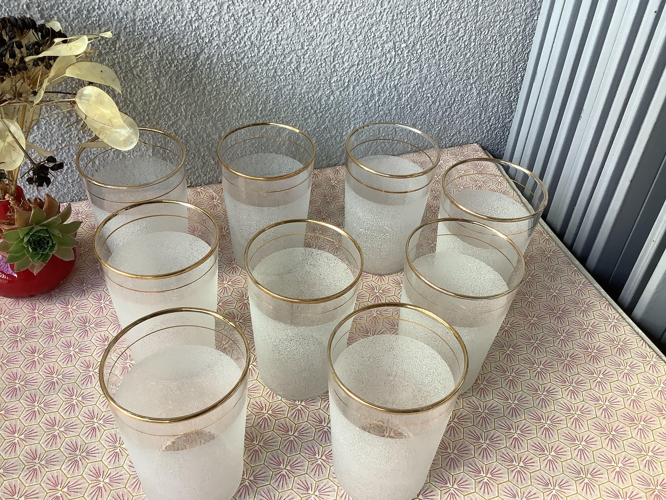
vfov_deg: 45.4
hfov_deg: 58.4
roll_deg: -3.1
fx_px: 596
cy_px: 250
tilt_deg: -40.6
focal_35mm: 31
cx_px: 333
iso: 80
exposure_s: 1/100
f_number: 2.4
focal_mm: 3.3
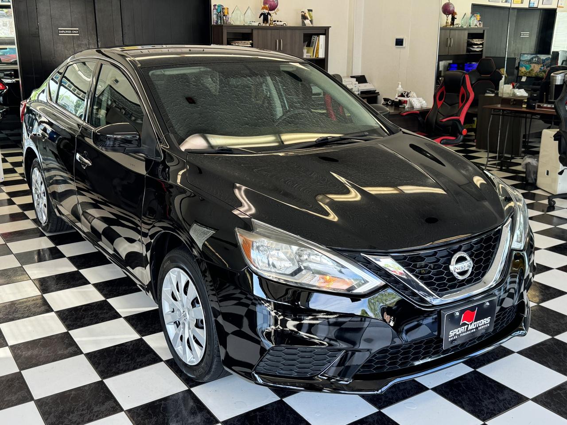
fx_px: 606
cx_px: 284
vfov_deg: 38.7
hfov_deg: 50.1
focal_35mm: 37
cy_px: 212
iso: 64
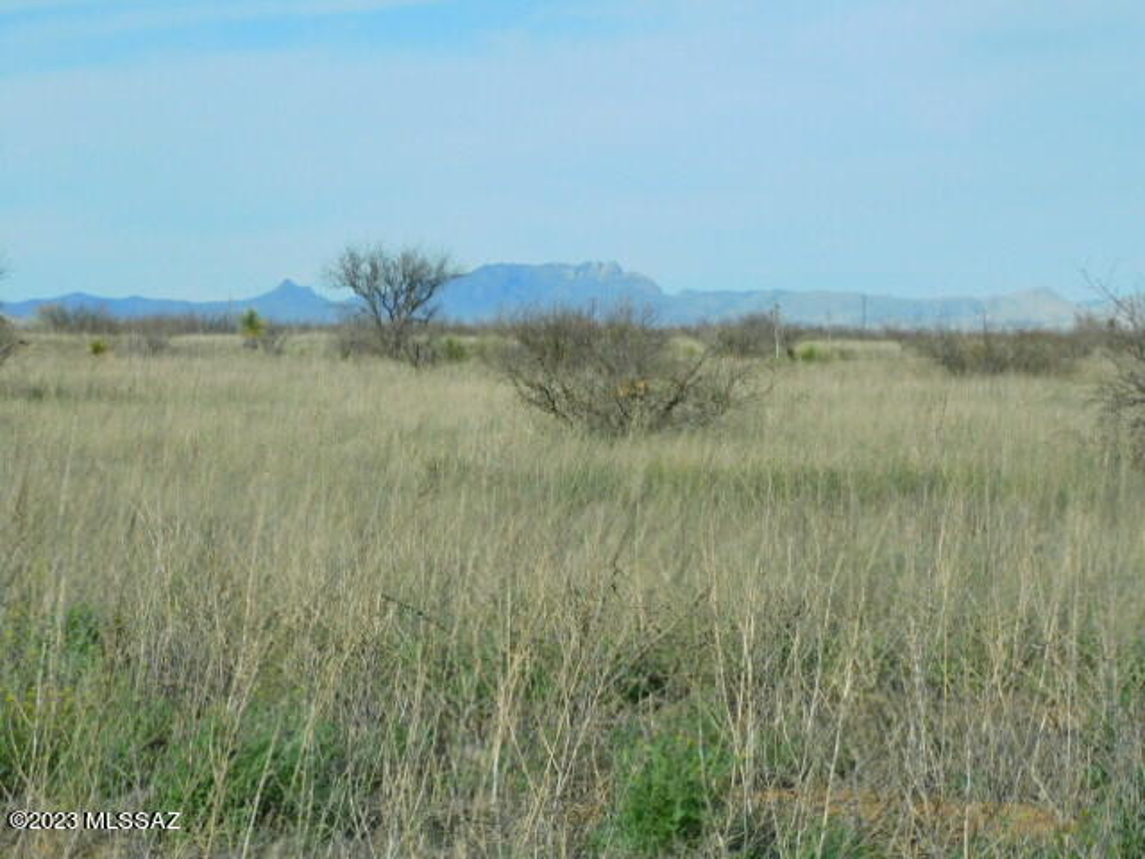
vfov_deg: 11.9
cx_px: 572
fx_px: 4135
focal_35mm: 125
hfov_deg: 15.8
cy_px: 430
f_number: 5
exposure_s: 1/1000
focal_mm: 22.4
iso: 125
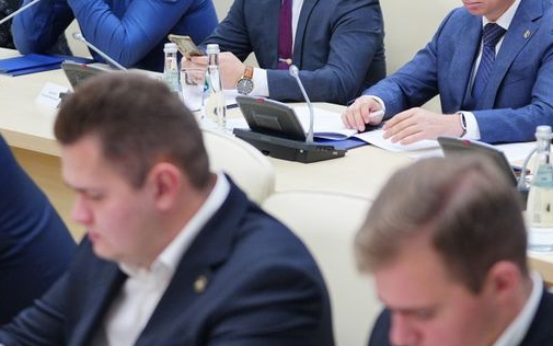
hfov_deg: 14.1
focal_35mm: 148
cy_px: 97
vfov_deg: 8.9
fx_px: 2231
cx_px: 371
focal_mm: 70
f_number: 2.8
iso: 2000
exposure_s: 1/500
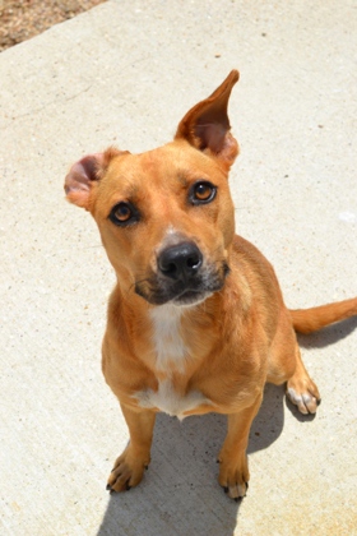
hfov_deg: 25.8
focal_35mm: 52
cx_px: 178
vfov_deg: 37.9
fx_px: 781
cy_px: 268
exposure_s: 1/1600
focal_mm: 35
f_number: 6.3
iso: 400
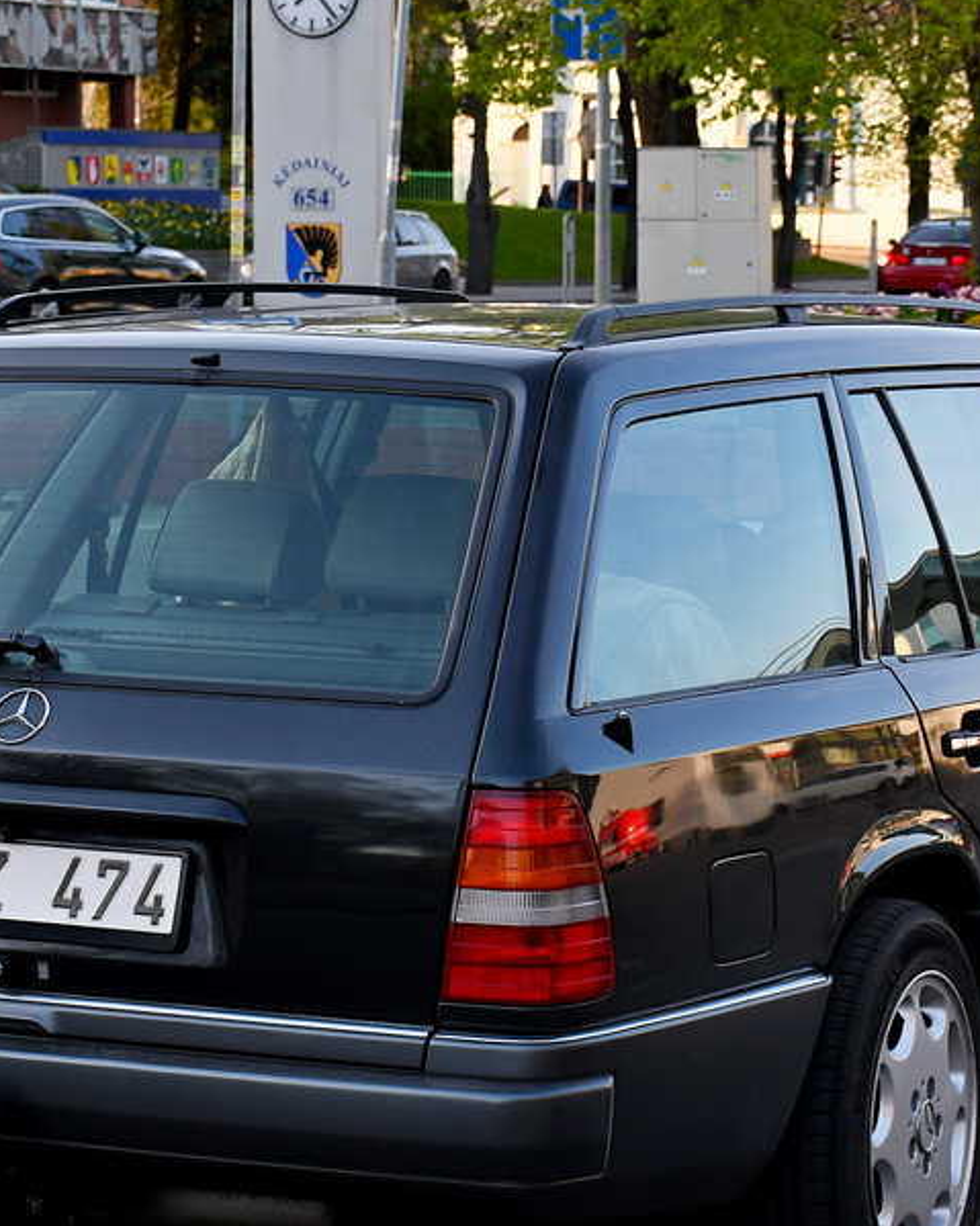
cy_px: 580
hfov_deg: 14.5
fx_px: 3844
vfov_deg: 18.1
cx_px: 473
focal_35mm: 106
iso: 200
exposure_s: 1/160
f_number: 6.3
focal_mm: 35
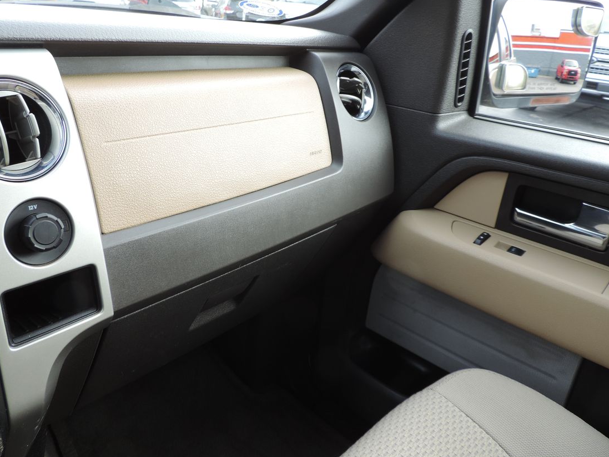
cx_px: 263
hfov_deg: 63.2
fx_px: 493
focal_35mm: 28
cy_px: 197
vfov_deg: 49.6
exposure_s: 1/50
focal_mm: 4.3
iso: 80
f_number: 3
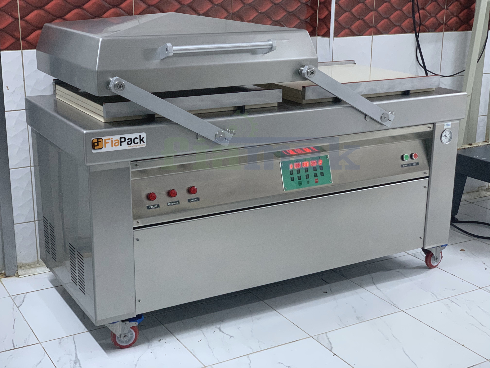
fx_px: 736
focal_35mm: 52
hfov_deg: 36.8
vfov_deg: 28.0
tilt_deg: -15.4
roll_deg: -1.1
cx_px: 245
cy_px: 184
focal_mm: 6
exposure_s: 1/50
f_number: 2.4
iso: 320
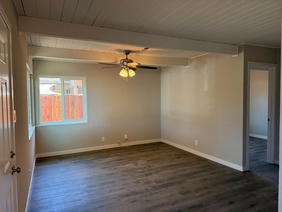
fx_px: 196
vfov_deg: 56.8
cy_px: 106
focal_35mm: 24
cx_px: 141
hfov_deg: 71.6
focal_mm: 6.76
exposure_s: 1/179
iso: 200
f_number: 1.78
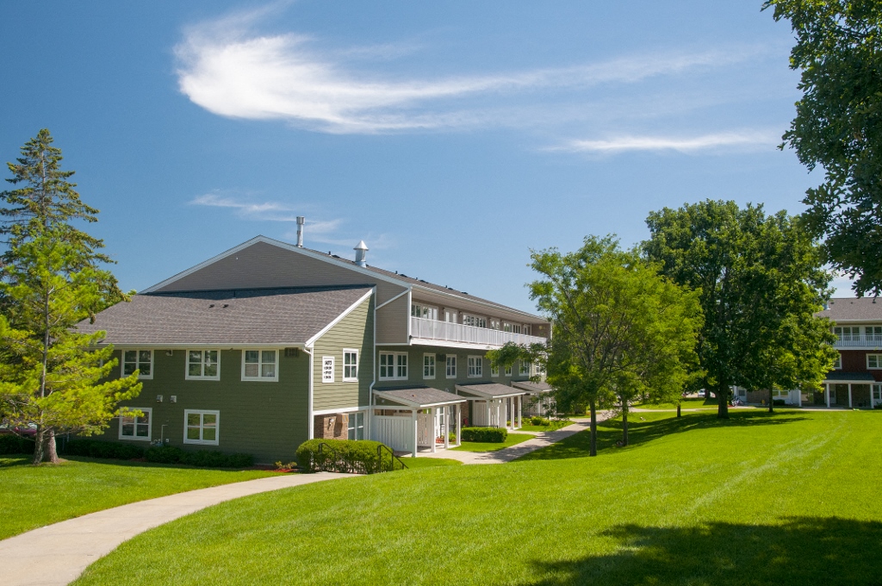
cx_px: 441
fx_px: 1688
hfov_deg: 29.3
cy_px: 293
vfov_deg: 19.7
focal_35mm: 69
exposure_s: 1/320
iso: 200
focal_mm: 46
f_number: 9
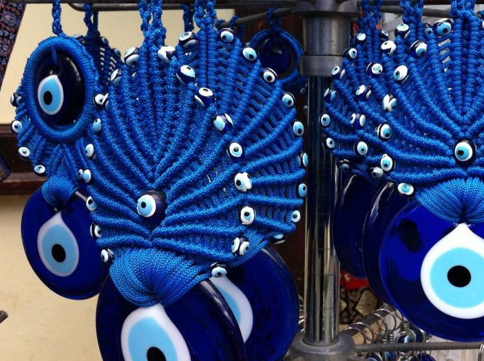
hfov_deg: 37.2
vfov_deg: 28.5
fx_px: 712
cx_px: 322
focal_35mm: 51
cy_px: 178
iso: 80
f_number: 2.8
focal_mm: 3.85
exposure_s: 1/157
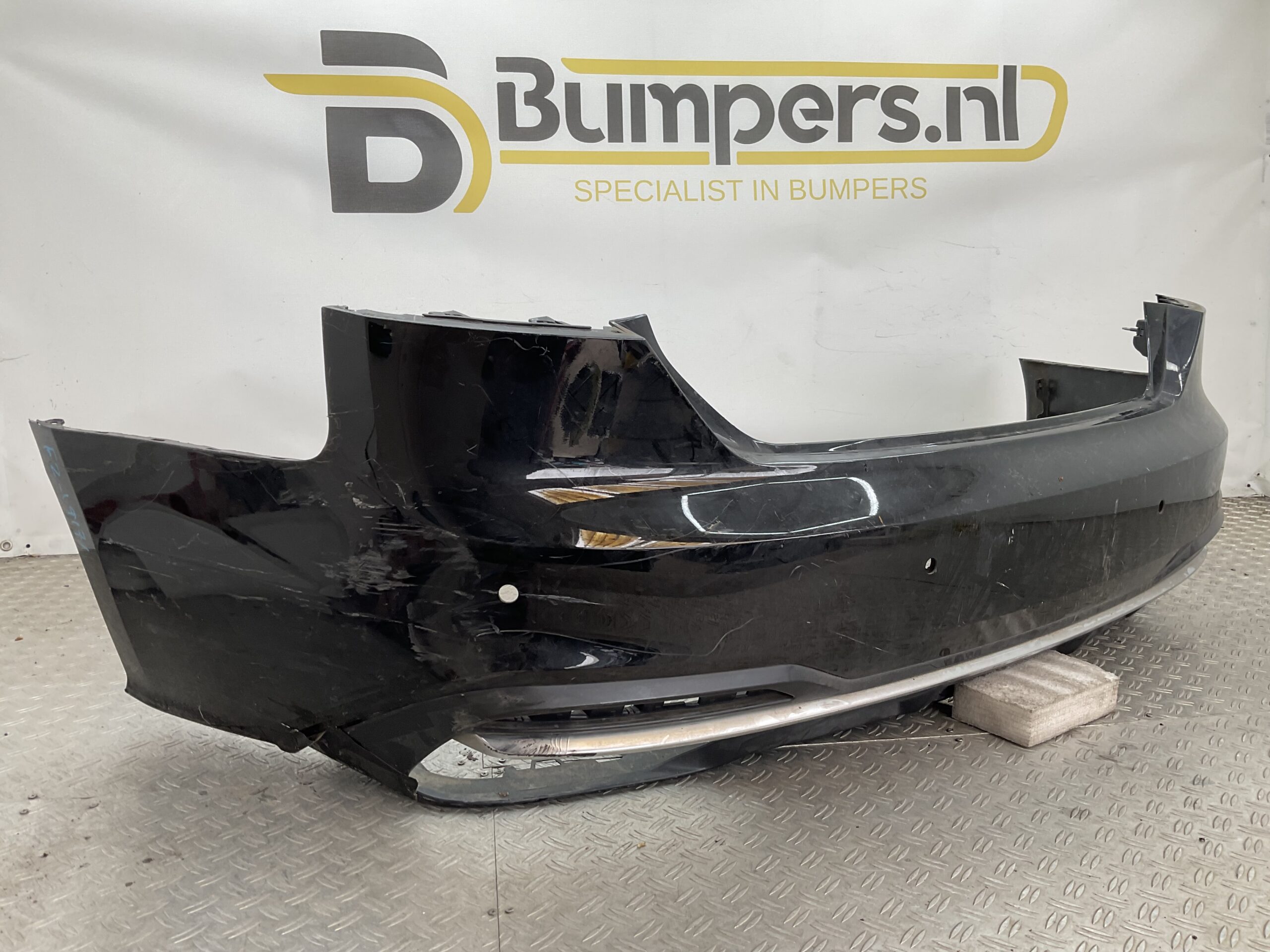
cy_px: 476
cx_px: 635
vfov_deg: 48.2
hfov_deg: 61.7
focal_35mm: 29
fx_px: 1064
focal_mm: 3
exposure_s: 1/100
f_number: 1.8
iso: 20
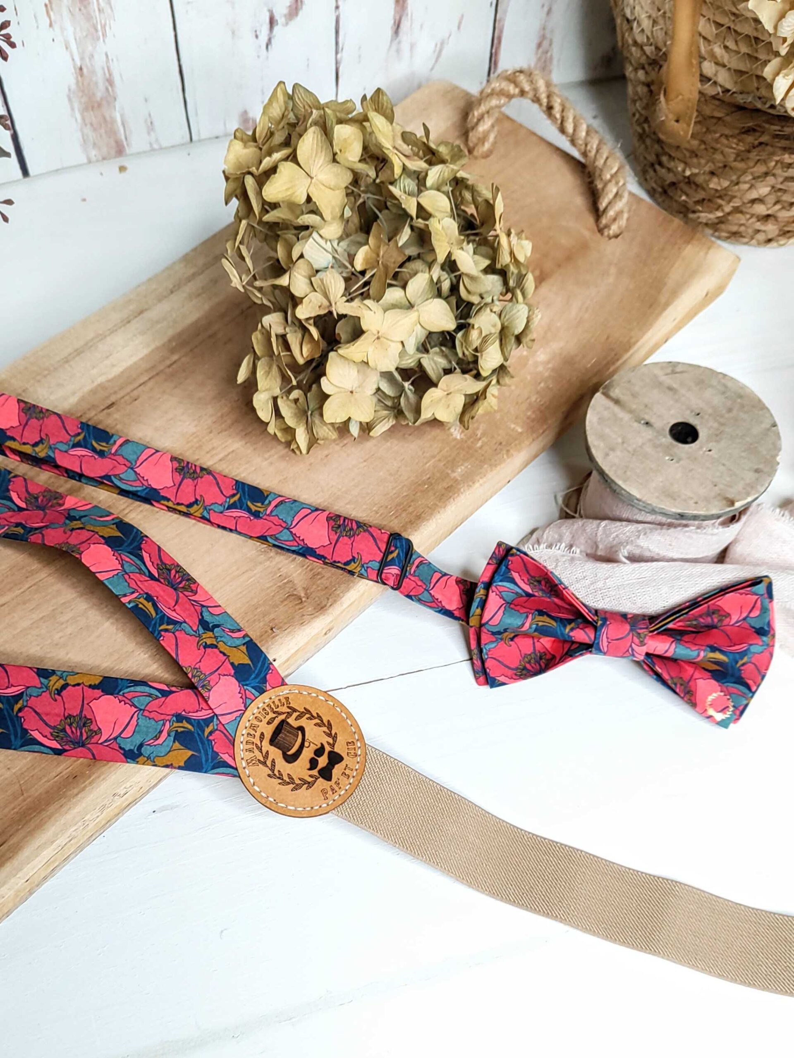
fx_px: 703
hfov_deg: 58.9
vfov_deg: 73.9
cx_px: 397
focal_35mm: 23
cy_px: 529
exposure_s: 1/100
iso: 314
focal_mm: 5.59
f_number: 1.88
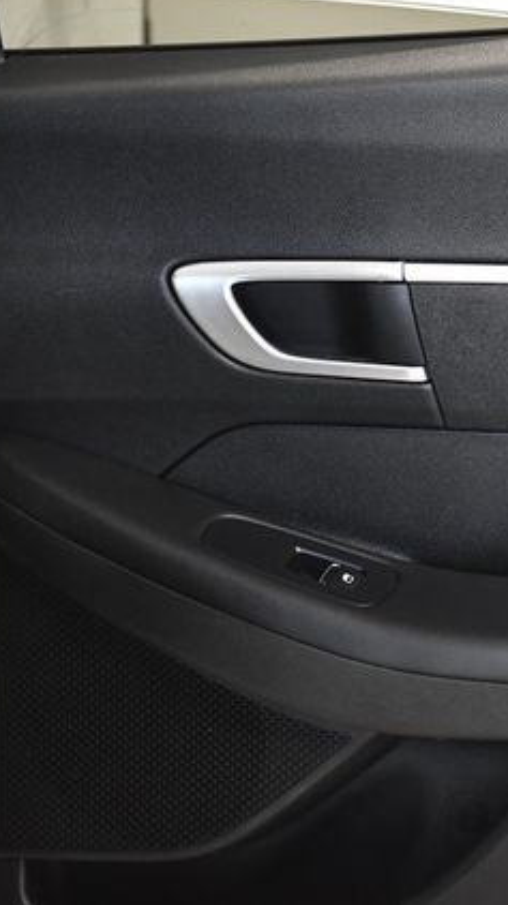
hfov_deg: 9.6
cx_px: 626
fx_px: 2973
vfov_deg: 17.3
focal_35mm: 124
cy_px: 449
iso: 2500
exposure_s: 1/200
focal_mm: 52
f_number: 4.8
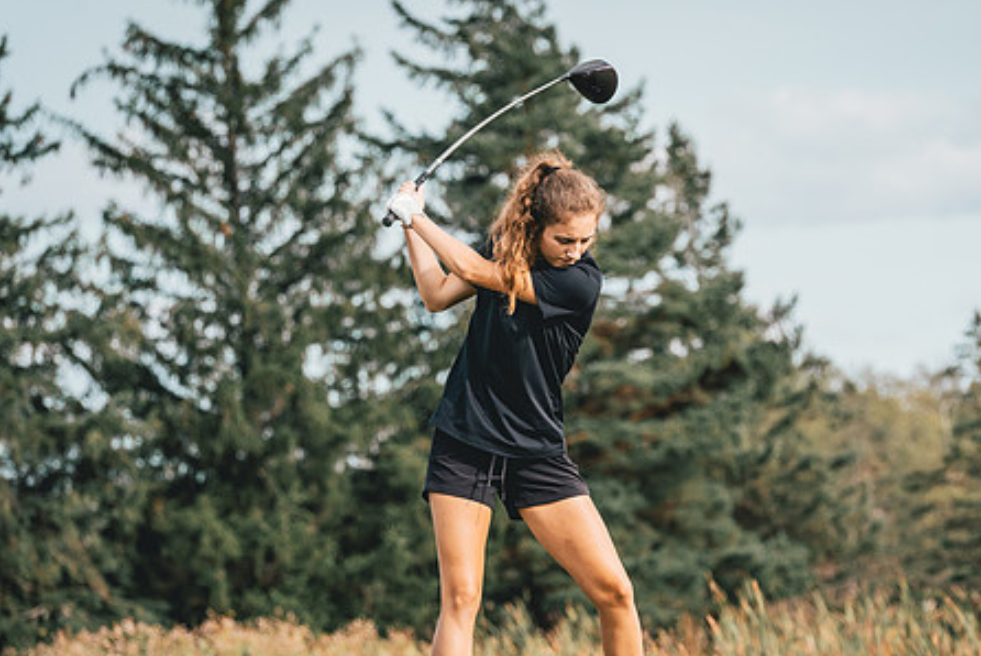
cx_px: 596
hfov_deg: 7.8
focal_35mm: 265
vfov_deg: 5.2
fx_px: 7226
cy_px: 413
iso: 400
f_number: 6.3
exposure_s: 1/800
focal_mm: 204
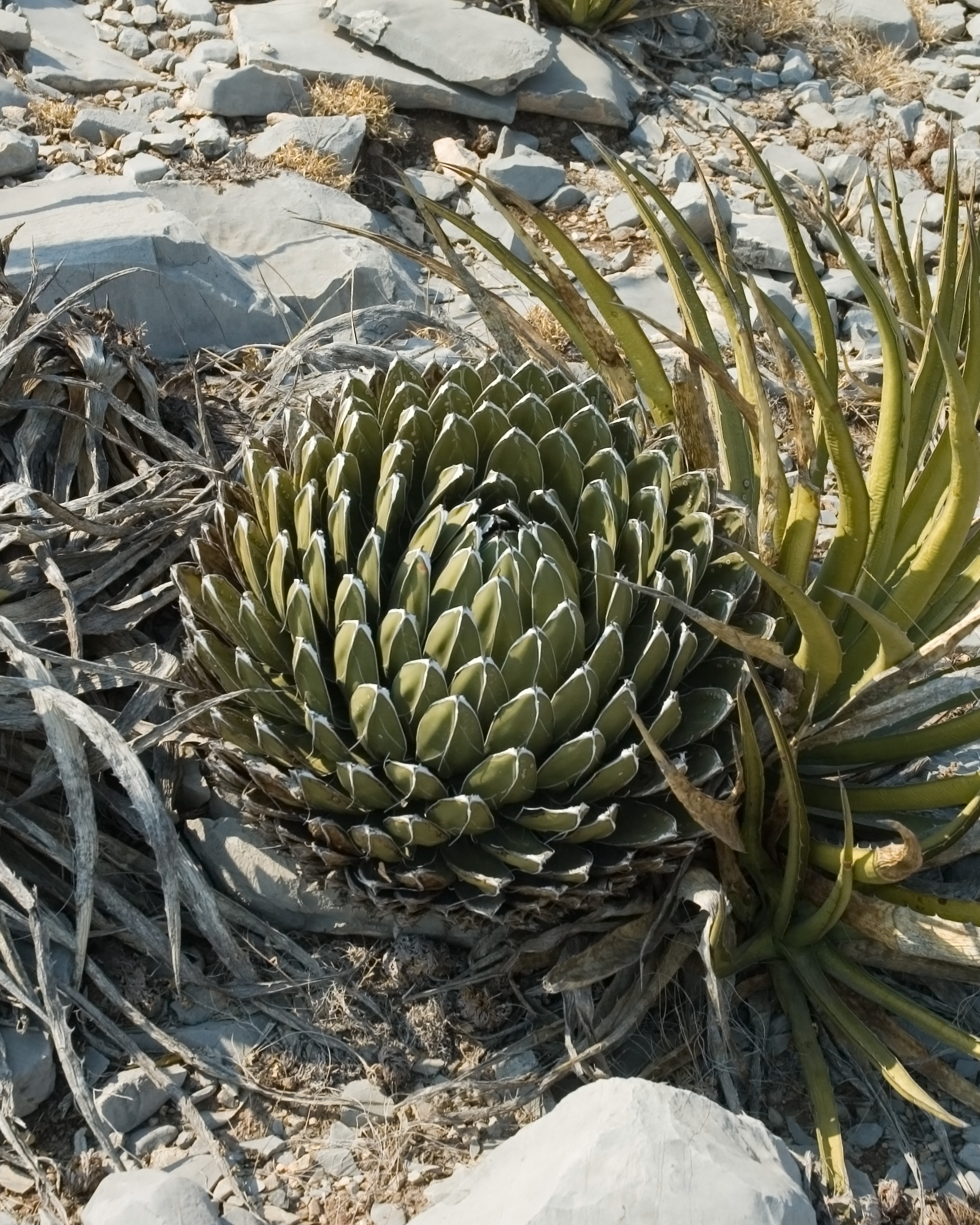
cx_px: 473
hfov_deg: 21.3
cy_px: 612
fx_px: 2611
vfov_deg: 26.4
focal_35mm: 72
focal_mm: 34
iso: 200
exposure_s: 1/500
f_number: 8
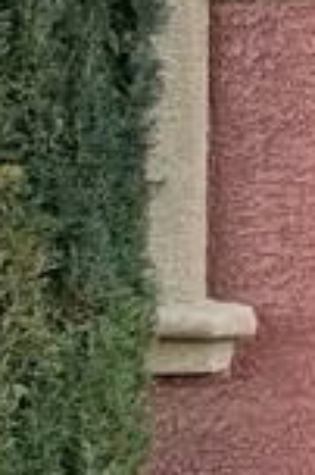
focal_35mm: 98
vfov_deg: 20.8
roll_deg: +0.3
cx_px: 1304
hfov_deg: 7.8
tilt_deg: +1.0
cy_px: 256
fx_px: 1289
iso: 64
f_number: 2.2
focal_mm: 2.22
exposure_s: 1/224
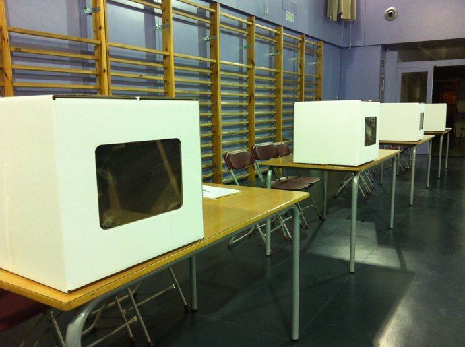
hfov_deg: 52.7
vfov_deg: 40.6
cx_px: 232
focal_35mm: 35
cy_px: 174
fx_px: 469
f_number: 2.8
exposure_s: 1/15
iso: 125
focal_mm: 3.85
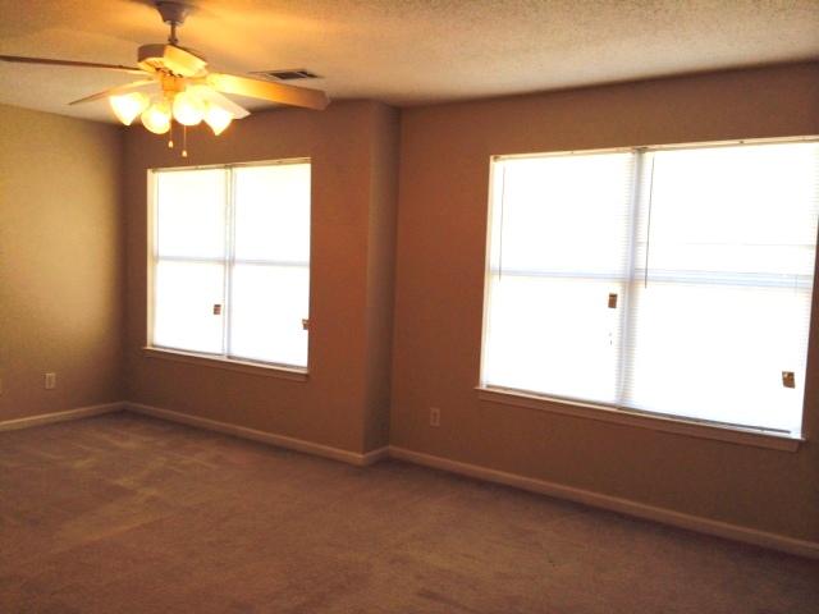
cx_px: 410
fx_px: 710
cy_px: 307
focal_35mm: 30
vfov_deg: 46.8
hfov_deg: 60.0
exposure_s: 1/173
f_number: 2.2
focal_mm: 4.12
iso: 50
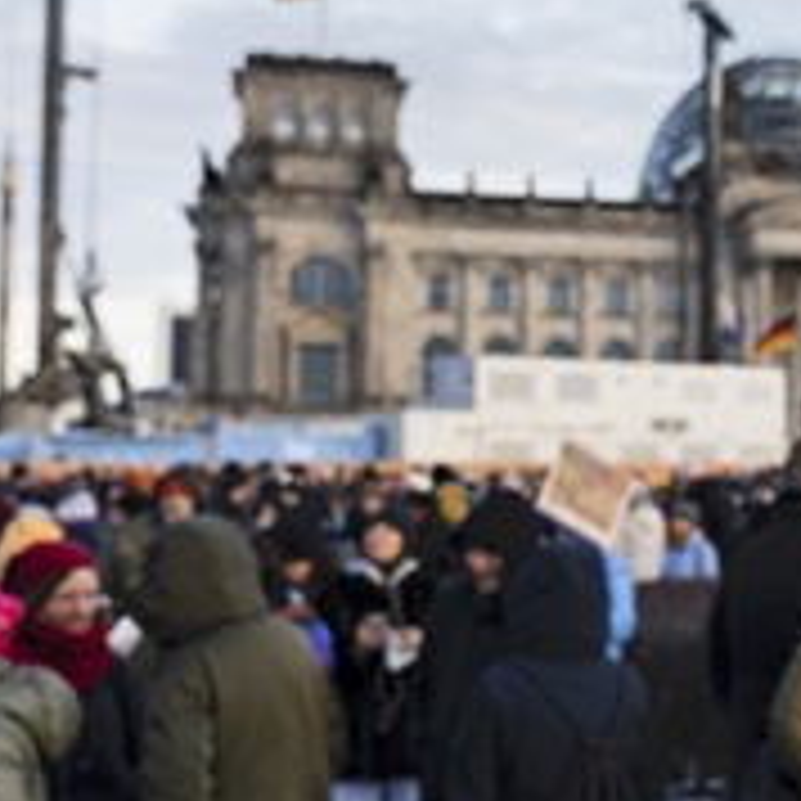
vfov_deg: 23.2
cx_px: 981
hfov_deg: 21.4
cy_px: 369
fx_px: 1950
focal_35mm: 75
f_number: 5
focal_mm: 34.7
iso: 200
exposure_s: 1/125
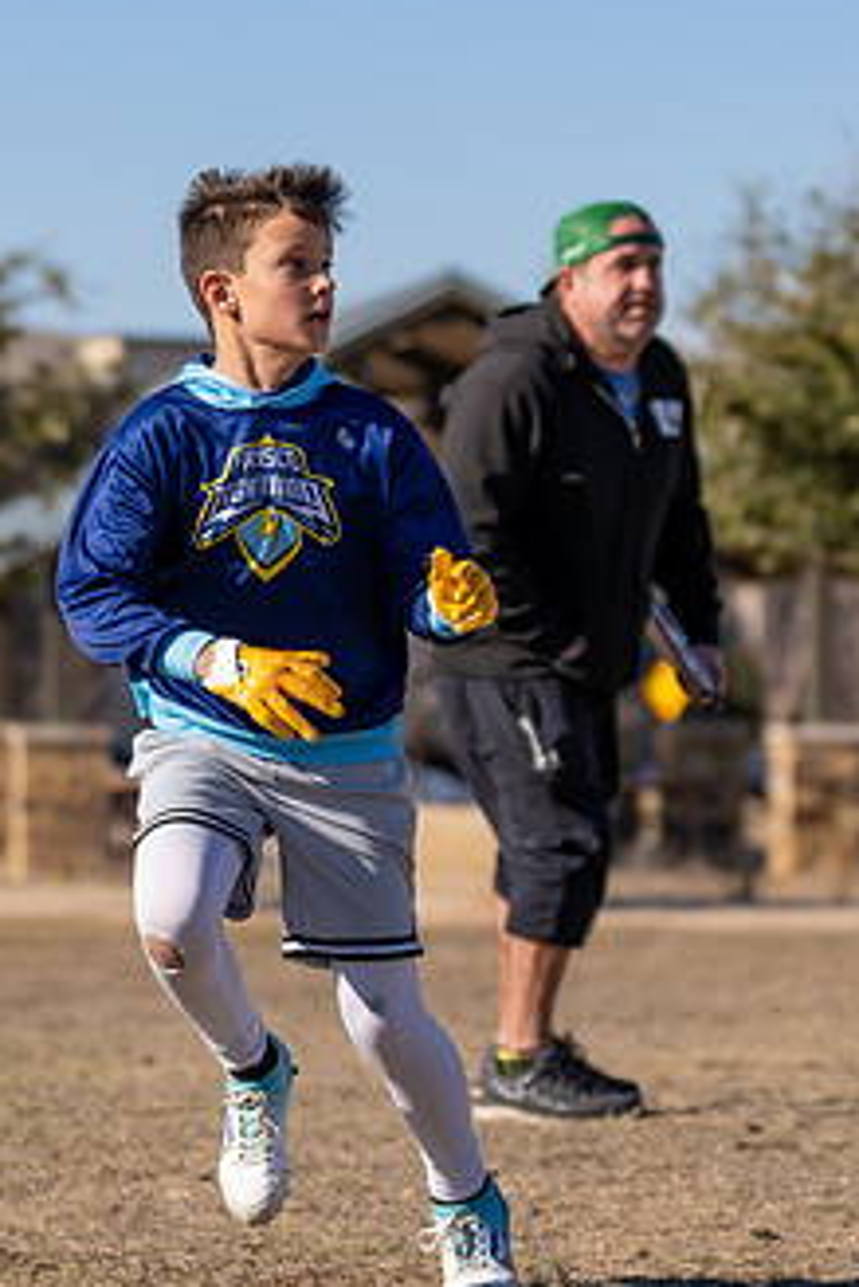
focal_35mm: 208
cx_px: 273
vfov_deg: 9.9
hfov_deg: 6.6
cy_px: 649
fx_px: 7436
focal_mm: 83
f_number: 2.8
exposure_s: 1/2500
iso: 100
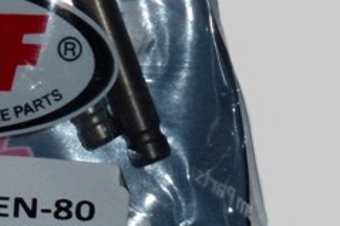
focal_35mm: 265
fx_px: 2501
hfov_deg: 7.7
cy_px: -63
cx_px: -81
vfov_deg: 5.2
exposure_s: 1/60
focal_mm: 13.6
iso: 160
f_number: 4.7
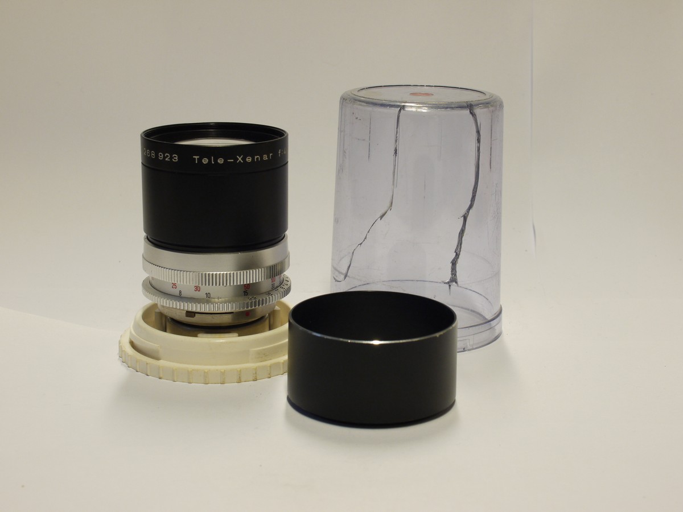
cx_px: 342
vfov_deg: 24.4
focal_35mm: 60
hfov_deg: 32.2
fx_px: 1184
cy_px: 256
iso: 400
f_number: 9
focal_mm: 30
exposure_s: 1/20
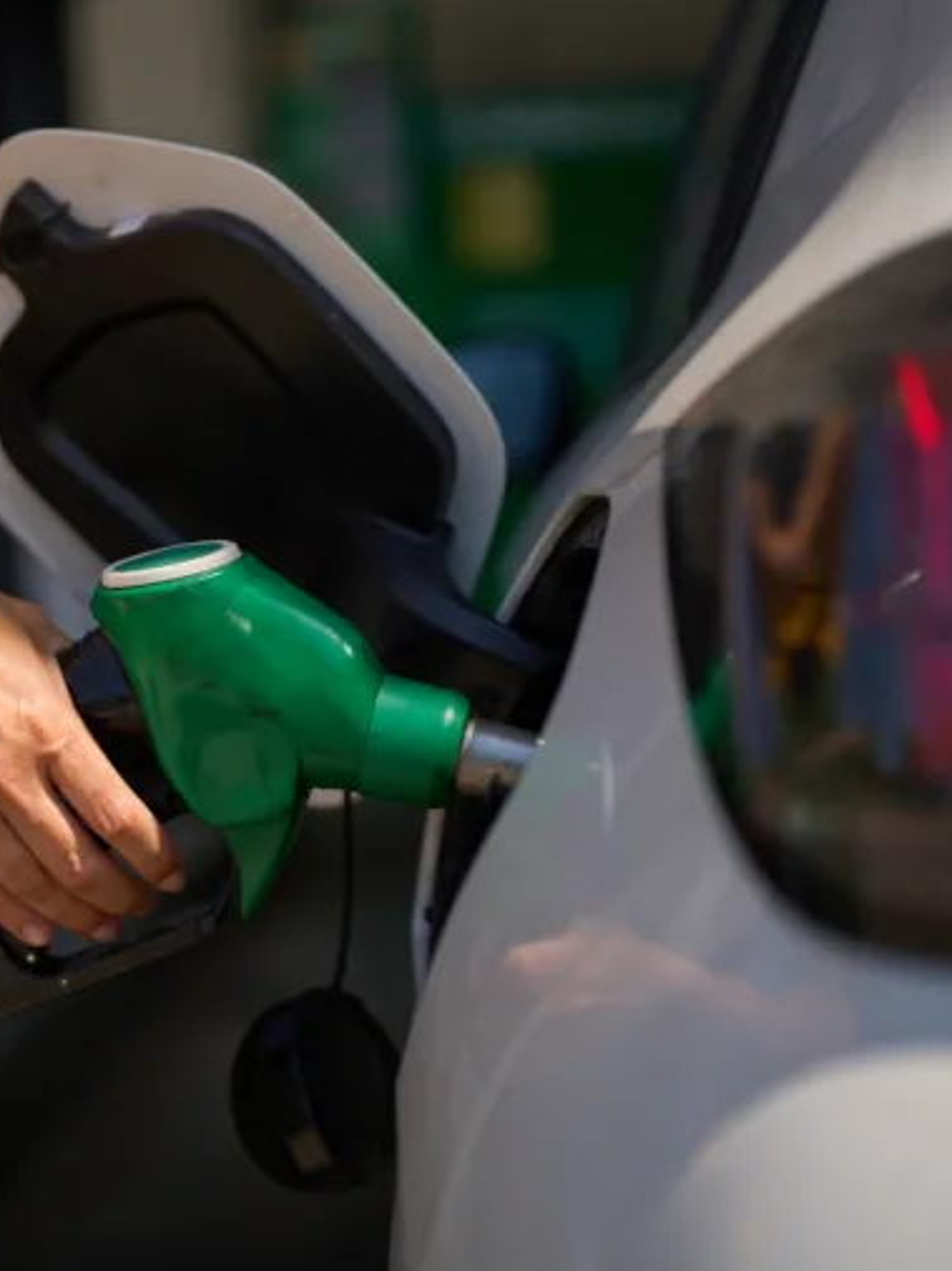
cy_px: 638
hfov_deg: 19.6
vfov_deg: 26.7
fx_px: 2679
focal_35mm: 73
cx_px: 3
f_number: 2
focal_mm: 50
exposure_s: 1/2000
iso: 100
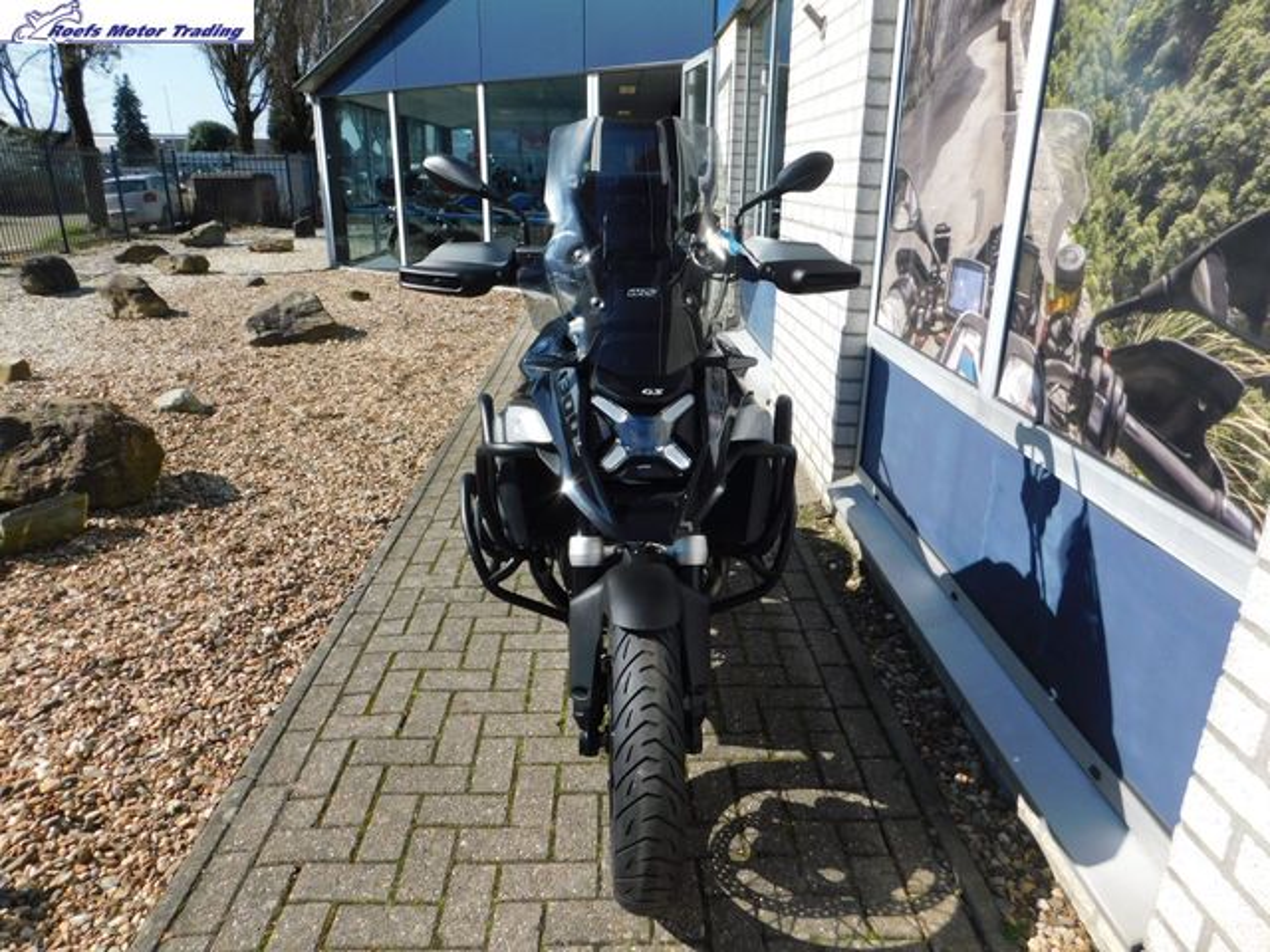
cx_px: 635
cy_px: 476
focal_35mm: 23
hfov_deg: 73.9
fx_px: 844
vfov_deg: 58.9
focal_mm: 4
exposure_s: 1/1250
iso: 125
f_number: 3
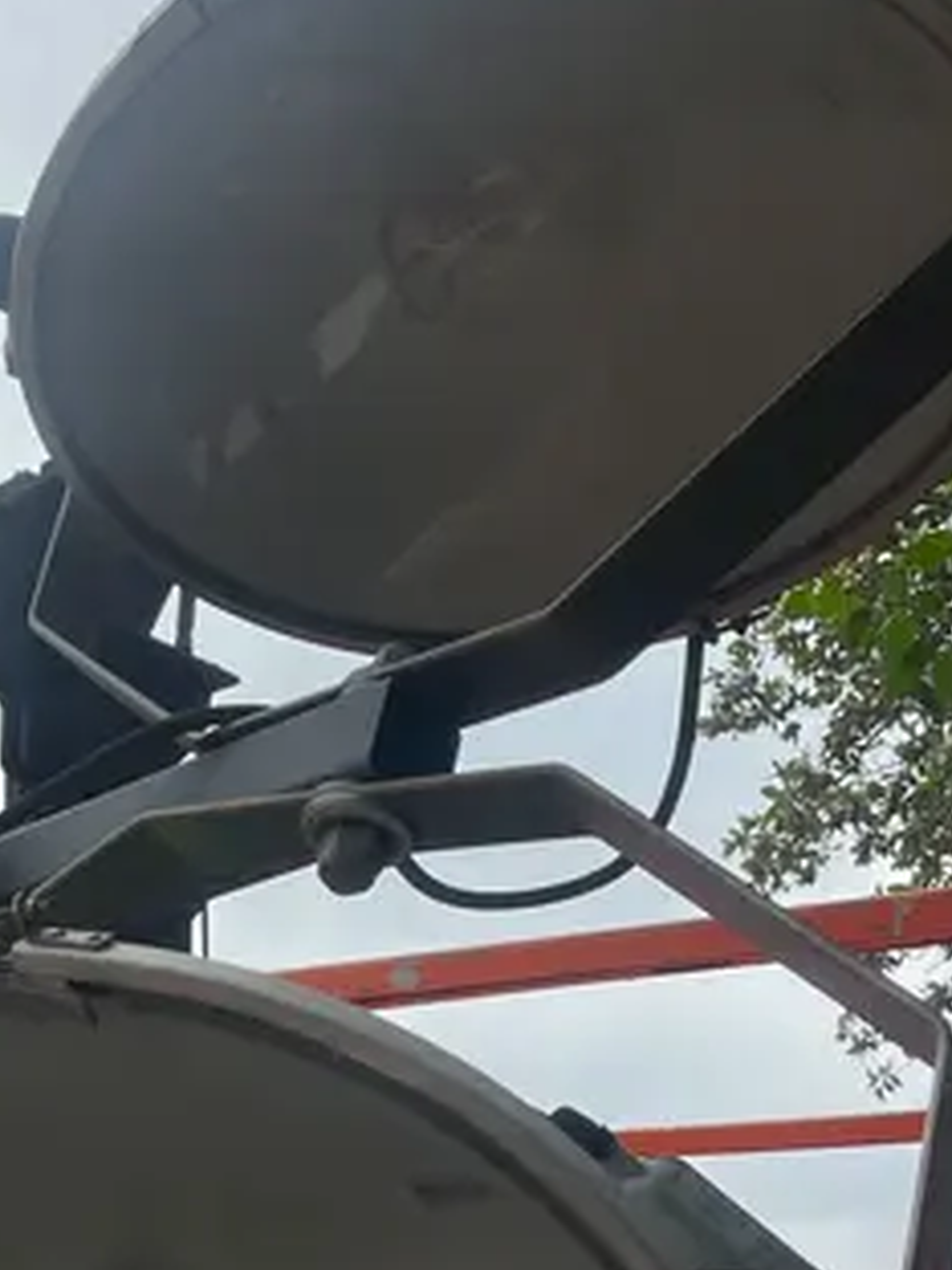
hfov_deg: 23.1
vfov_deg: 28.9
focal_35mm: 61
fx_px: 2237
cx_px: 4
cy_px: 1370
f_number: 1.6
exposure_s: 1/1721
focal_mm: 5.1
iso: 50
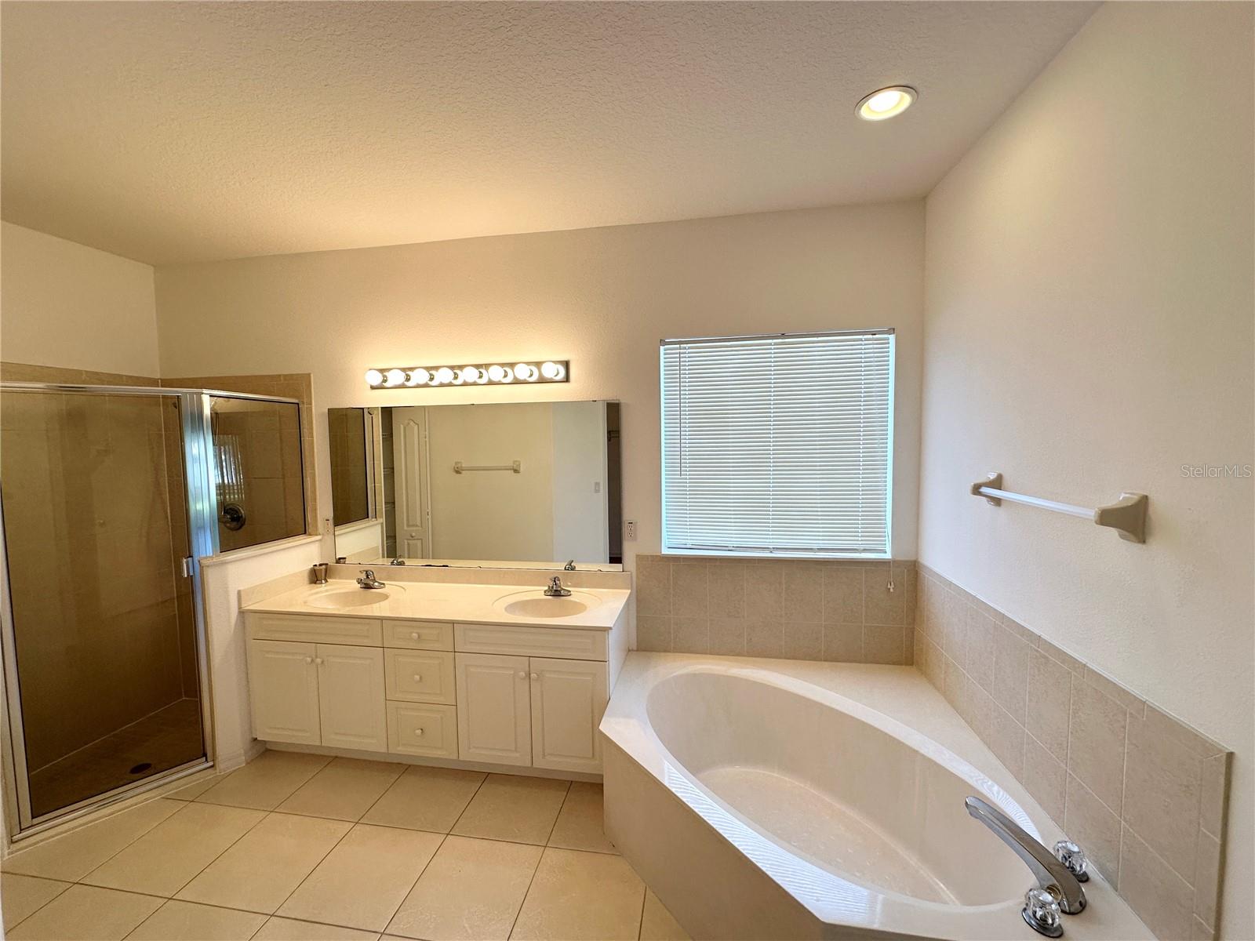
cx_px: 628
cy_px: 470
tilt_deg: -4.1
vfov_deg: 85.7
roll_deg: +0.6
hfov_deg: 102.1
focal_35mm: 14
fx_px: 508
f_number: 2.2
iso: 64
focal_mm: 2.22
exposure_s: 1/120
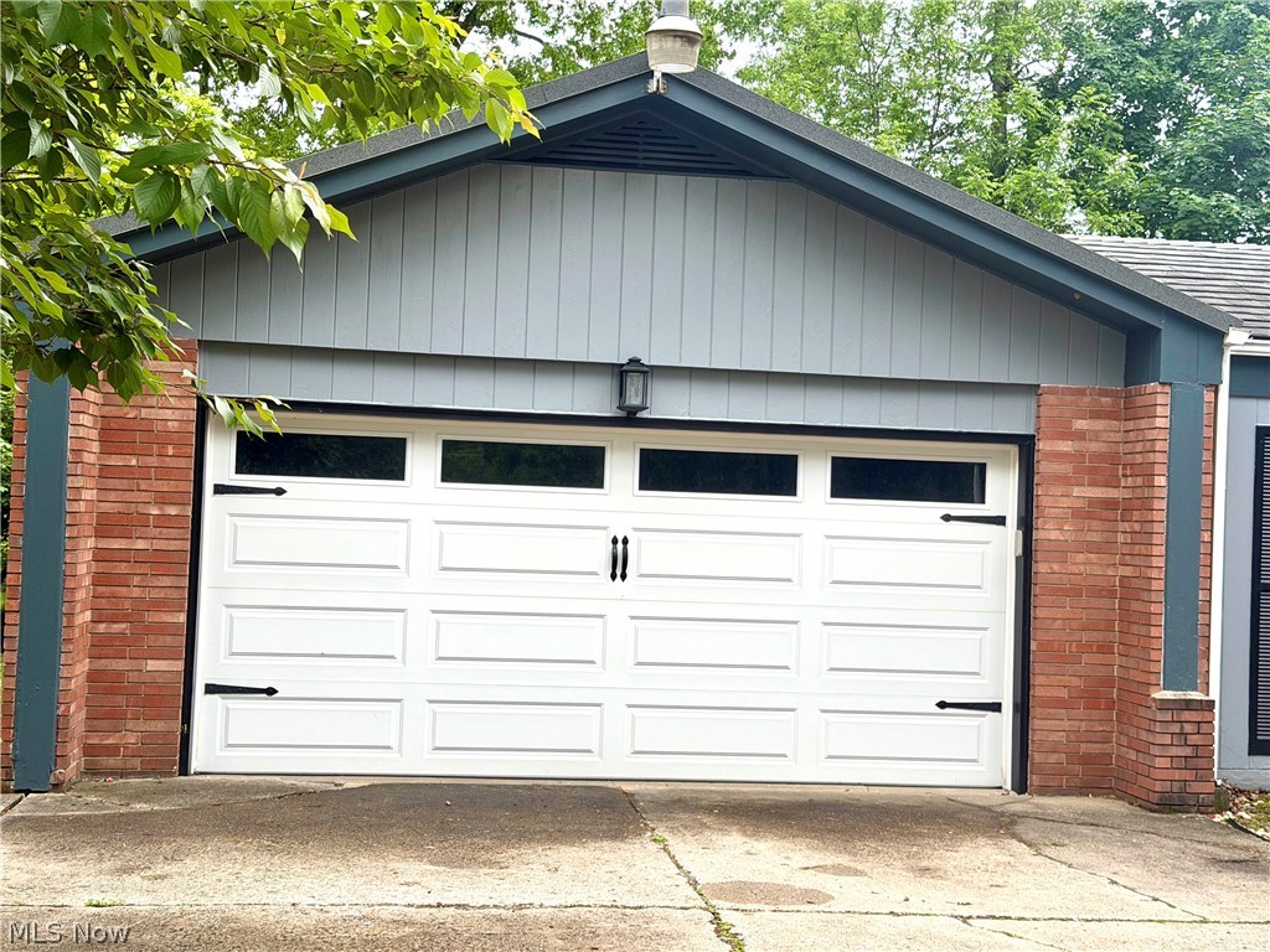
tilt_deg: +3.0
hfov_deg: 39.7
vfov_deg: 30.3
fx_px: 1761
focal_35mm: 48
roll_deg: -1.8
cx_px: 635
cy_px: 476
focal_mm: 6.76
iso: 64
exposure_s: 1/354
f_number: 1.78
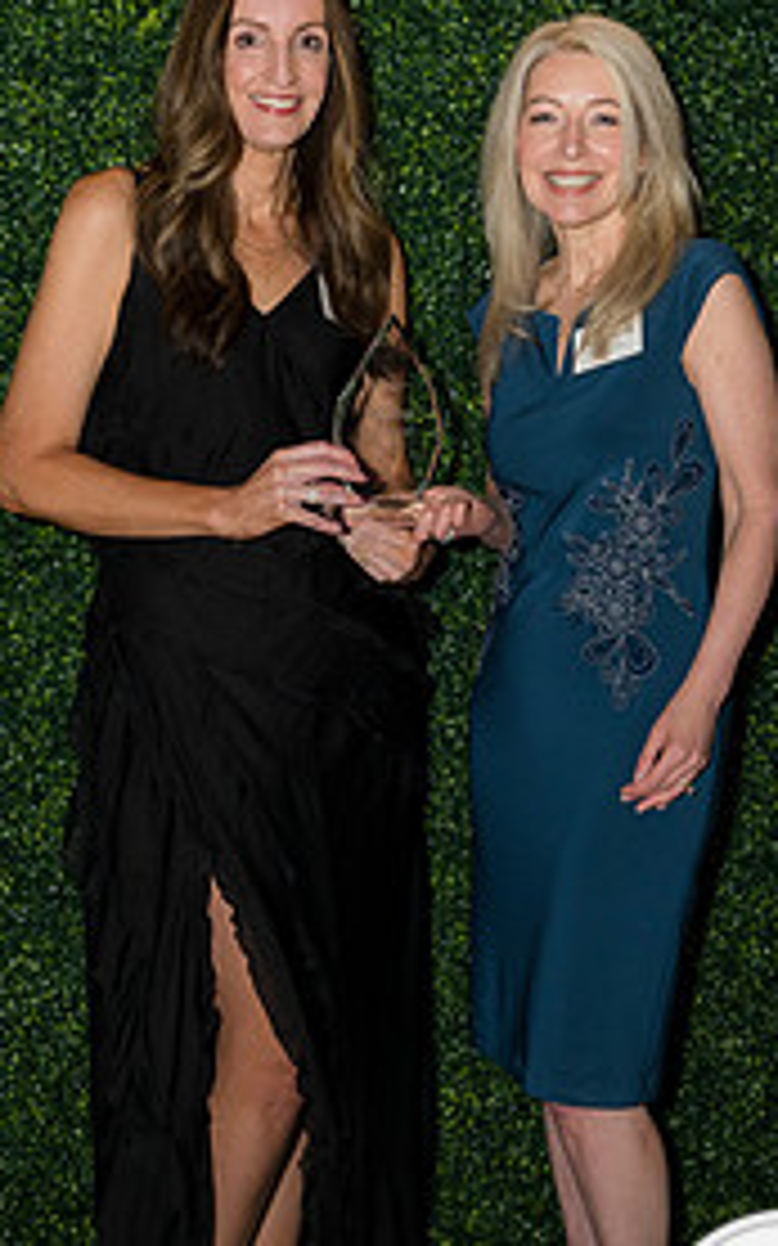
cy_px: 639
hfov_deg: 19.1
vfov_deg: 30.2
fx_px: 2308
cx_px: 414
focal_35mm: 68
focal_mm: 41
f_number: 5
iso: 640
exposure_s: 1/160
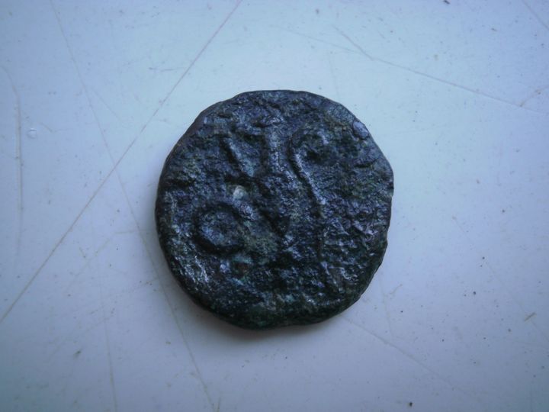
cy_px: 206
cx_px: 274
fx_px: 492
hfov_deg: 58.4
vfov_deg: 45.4
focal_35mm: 31
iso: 125
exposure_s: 1/25
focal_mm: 5.45
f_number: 2.9
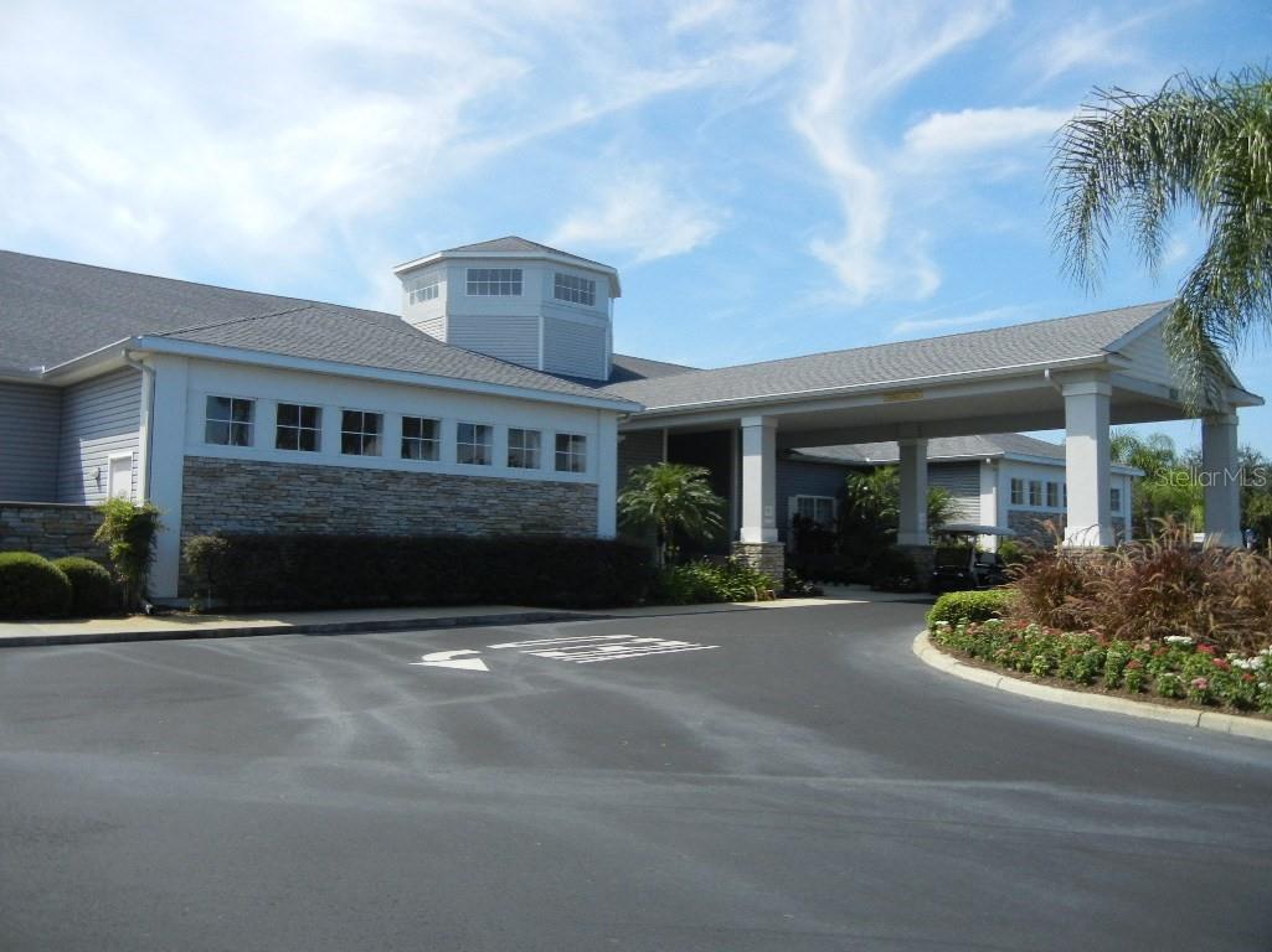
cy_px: 476
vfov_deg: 46.8
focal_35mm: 30
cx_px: 636
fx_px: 1102
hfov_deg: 60.0
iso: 160
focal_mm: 5.4
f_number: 7
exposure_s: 1/340
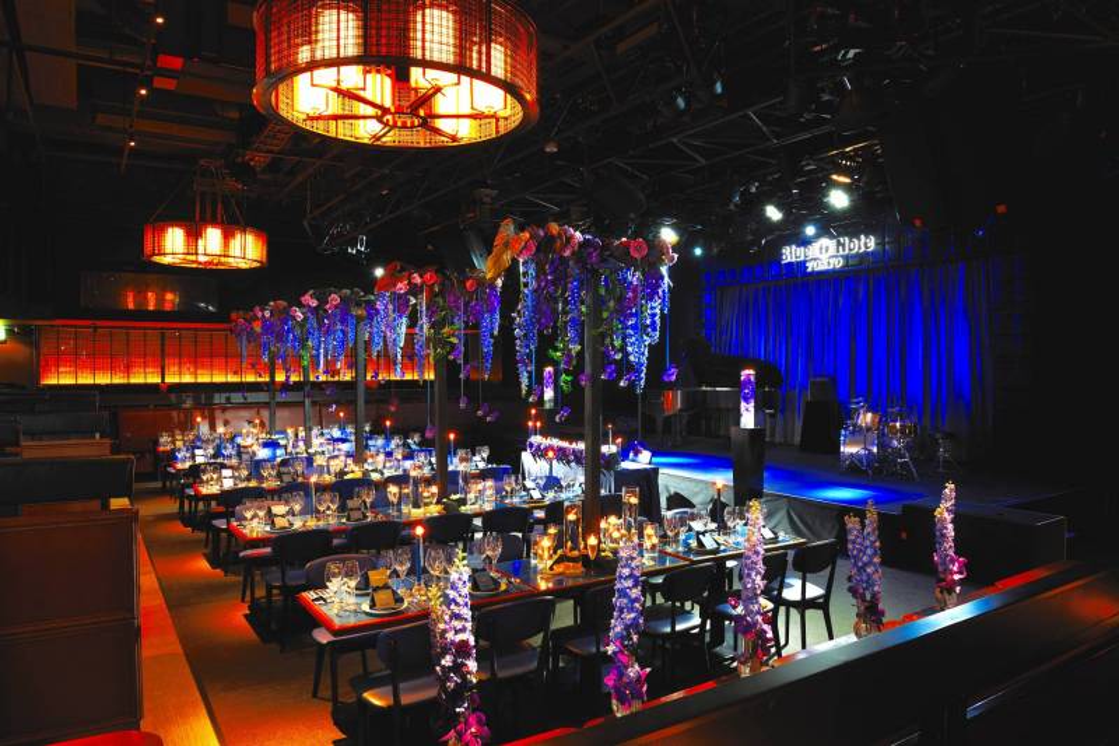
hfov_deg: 73.8
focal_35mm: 24
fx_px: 746
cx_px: 560
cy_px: 373
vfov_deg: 53.1
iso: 100
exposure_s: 3
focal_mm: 24
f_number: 10
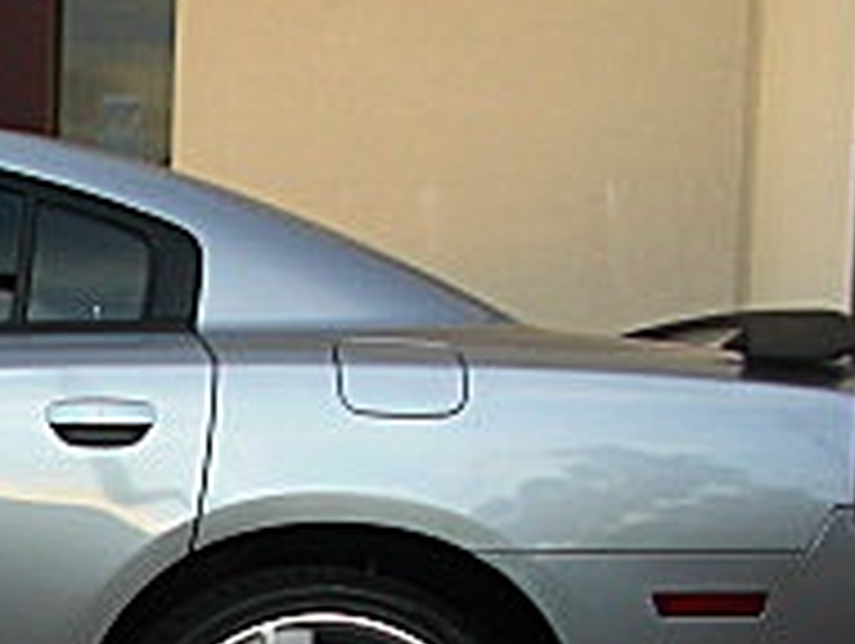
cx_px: -472
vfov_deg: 12.0
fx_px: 2992
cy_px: 793
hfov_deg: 15.0
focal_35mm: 121
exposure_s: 1/100
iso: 50
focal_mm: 6.3
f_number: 2.8
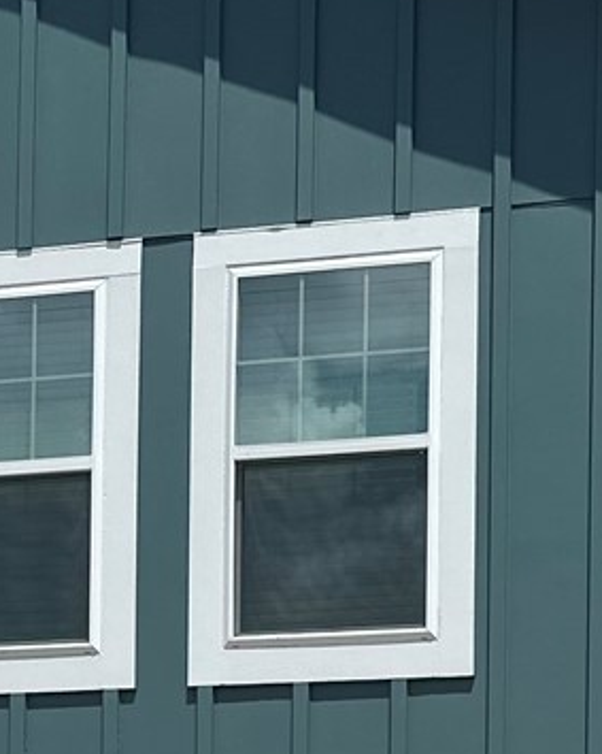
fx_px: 2362
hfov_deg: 14.2
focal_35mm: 106
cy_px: 1297
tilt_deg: +2.7
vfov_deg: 15.8
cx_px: 685
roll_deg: -1.8
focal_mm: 6.86
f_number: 1.78
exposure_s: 1/12048
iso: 80
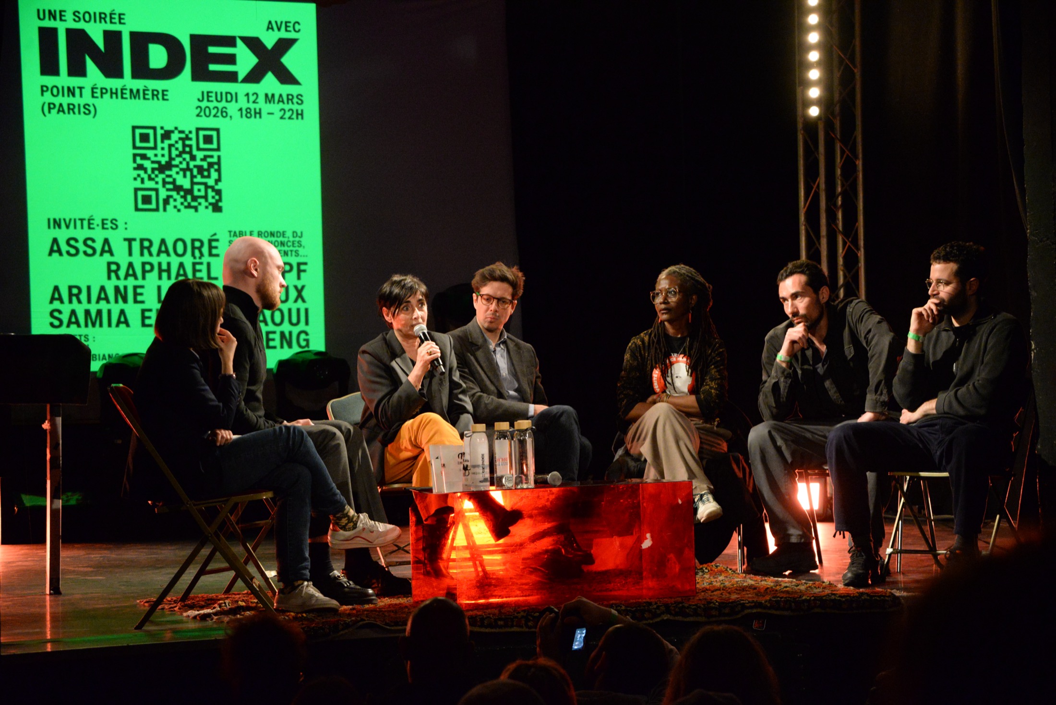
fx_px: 2787
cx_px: 528
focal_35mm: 95
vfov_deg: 14.4
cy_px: 352
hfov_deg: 21.5
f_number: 5
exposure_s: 1/125
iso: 6400
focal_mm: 95
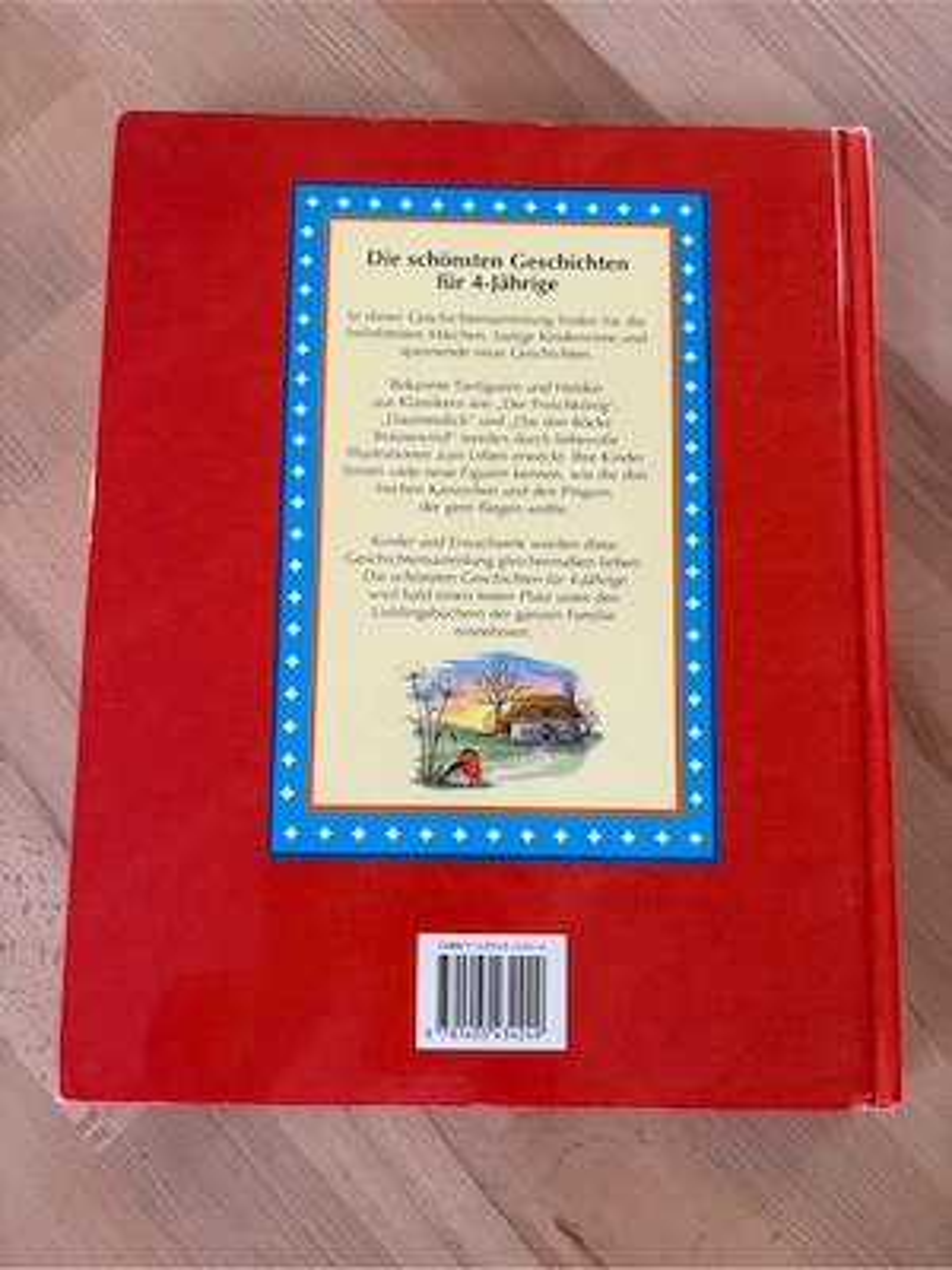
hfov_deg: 53.1
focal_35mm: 26
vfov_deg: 67.3
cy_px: 635
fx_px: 953
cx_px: 476
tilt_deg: -82.7
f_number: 1.6
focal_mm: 5.96
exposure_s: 1/60
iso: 250
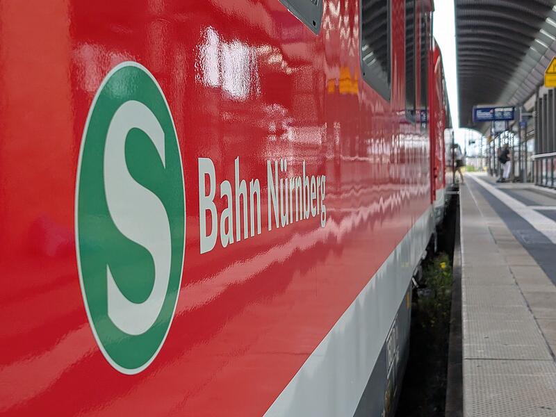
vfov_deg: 29.7
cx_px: 278
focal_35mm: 49
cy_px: 208
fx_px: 787
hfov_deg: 38.9
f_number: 1.68
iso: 20
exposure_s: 1/375
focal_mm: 6.9
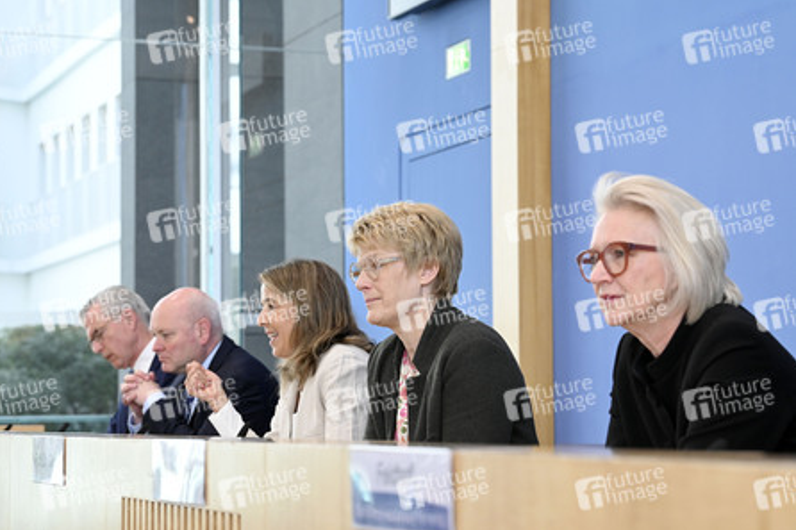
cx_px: 395
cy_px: 266
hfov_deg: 21.9
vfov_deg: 14.7
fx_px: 2055
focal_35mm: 93
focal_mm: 92
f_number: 6.3
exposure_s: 1/640
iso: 2500
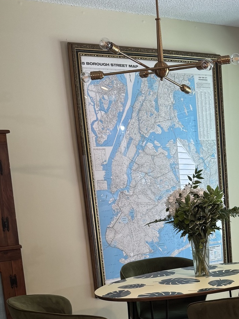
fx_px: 543
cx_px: 226
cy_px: 280
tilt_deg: -11.1
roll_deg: +3.3
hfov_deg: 24.0
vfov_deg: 31.4
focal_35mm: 59
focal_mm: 6.76
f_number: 1.78
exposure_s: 1/60
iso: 160
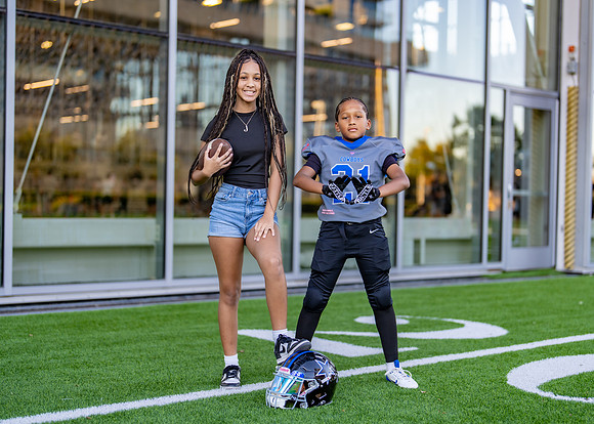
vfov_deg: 24.9
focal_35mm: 57
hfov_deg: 34.3
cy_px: 226
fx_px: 961
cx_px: 313
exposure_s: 1/400
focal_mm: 50
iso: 100
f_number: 1.2
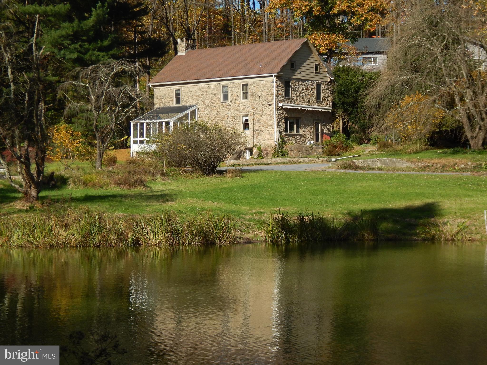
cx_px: 244
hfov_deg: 25.7
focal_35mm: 76
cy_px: 182
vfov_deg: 19.4
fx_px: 1069
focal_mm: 13.5
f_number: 4.2
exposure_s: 1/800
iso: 125
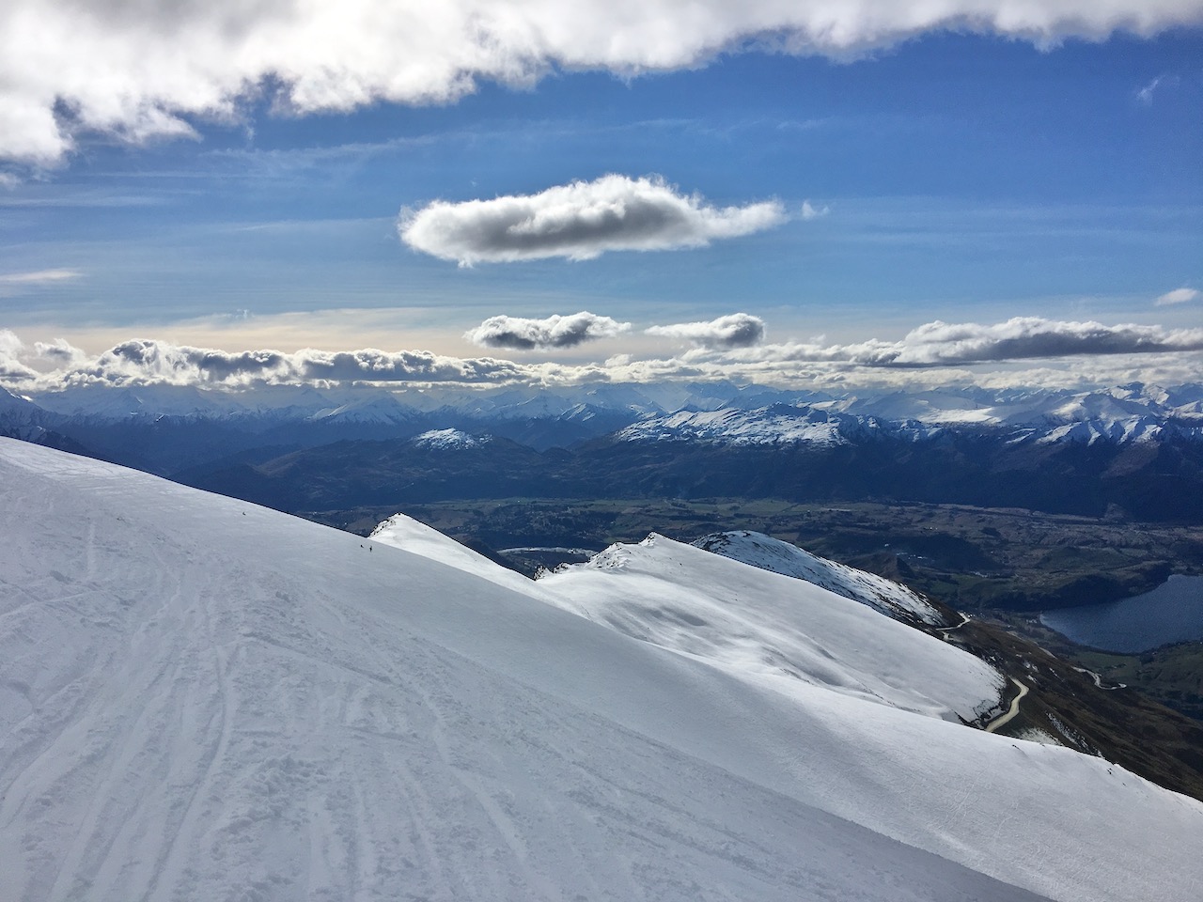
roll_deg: -0.5
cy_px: 451
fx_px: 1008
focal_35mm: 29
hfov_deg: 61.7
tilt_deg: -2.9
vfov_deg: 48.2
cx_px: 602
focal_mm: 4.15
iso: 25
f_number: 2.2
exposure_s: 1/6993
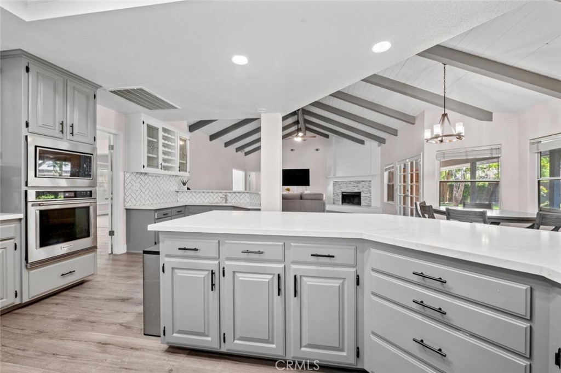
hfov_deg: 104.3
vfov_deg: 81.1
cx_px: 280
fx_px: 218
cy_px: 186
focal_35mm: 14
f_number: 9
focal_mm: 14
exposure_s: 1/2
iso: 250
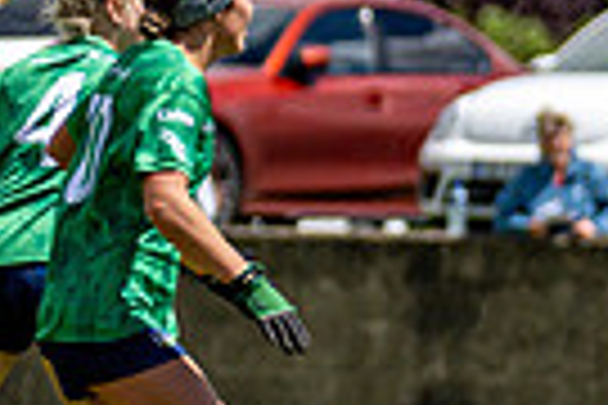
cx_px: 1117
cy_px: 369
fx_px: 19590
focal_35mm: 1160
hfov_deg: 1.8
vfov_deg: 1.2
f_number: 2.8
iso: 125
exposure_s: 1/6400
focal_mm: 180
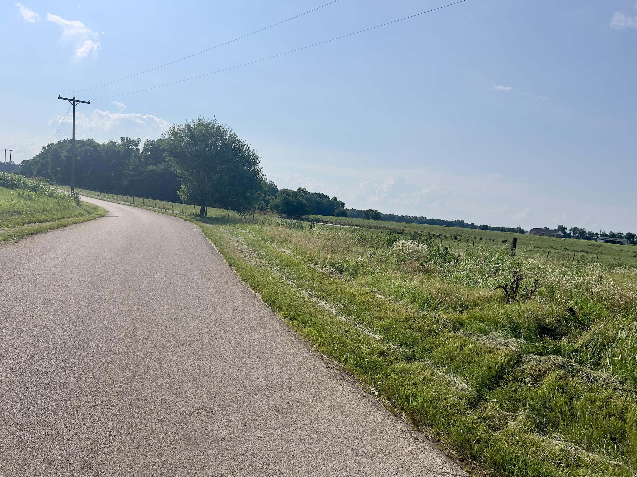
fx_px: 478
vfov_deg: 53.1
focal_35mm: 26
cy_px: 238
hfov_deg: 67.3
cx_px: 318
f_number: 1.5
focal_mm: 5.7
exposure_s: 1/11364
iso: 50
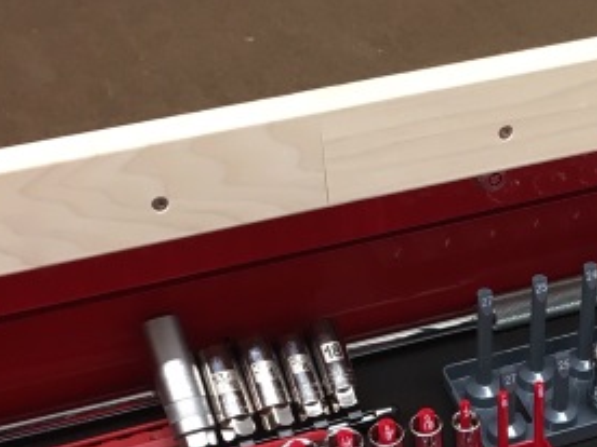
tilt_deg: -48.9
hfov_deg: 22.6
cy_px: 570
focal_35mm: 84
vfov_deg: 16.6
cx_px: 560
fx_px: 1449
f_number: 2.2
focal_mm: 4.15
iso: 64
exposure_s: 1/30
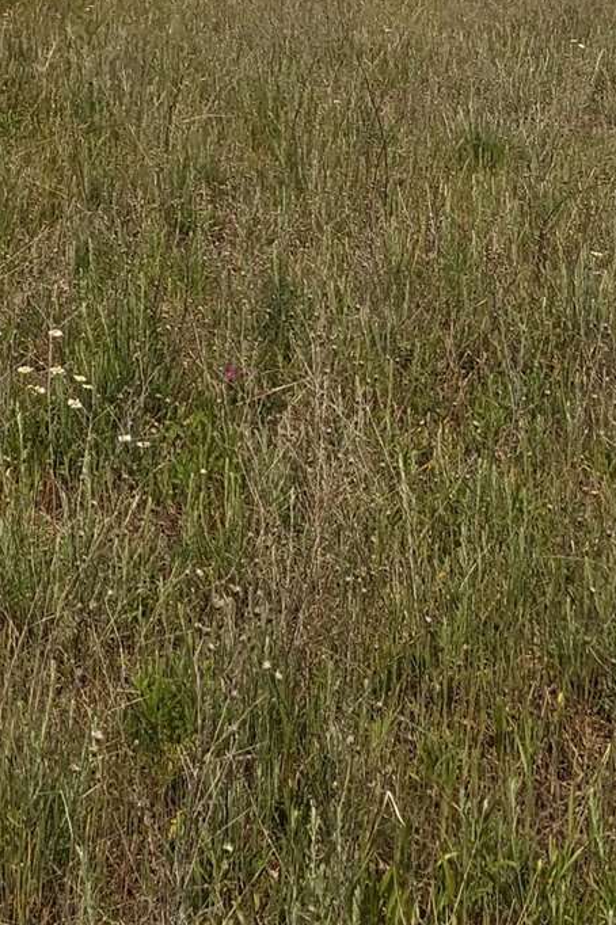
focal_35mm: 75
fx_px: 1927
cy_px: -354
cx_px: 41
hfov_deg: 17.8
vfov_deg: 23.2
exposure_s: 1/2421
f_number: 2.2
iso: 32
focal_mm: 2.22
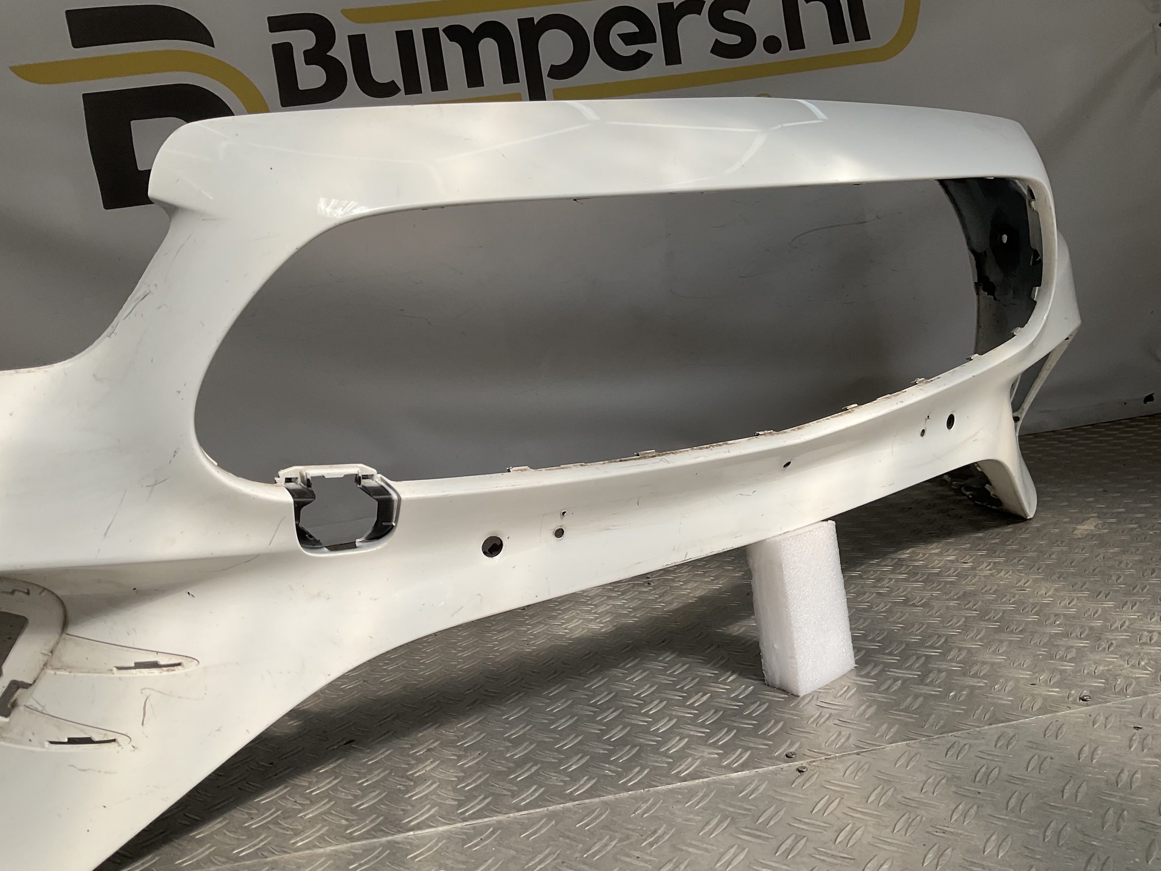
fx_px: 973
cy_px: 436
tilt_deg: -8.3
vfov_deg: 48.2
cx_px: 580
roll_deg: +7.6
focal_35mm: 29
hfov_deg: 61.7
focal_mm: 3
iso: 16
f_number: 1.8
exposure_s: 1/1984
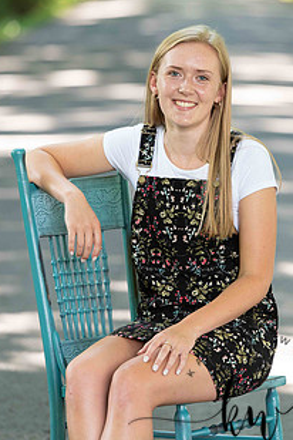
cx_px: 169
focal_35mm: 262
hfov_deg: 5.2
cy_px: 179
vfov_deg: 7.9
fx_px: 3198
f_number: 3.5
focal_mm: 180
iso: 640
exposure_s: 1/200
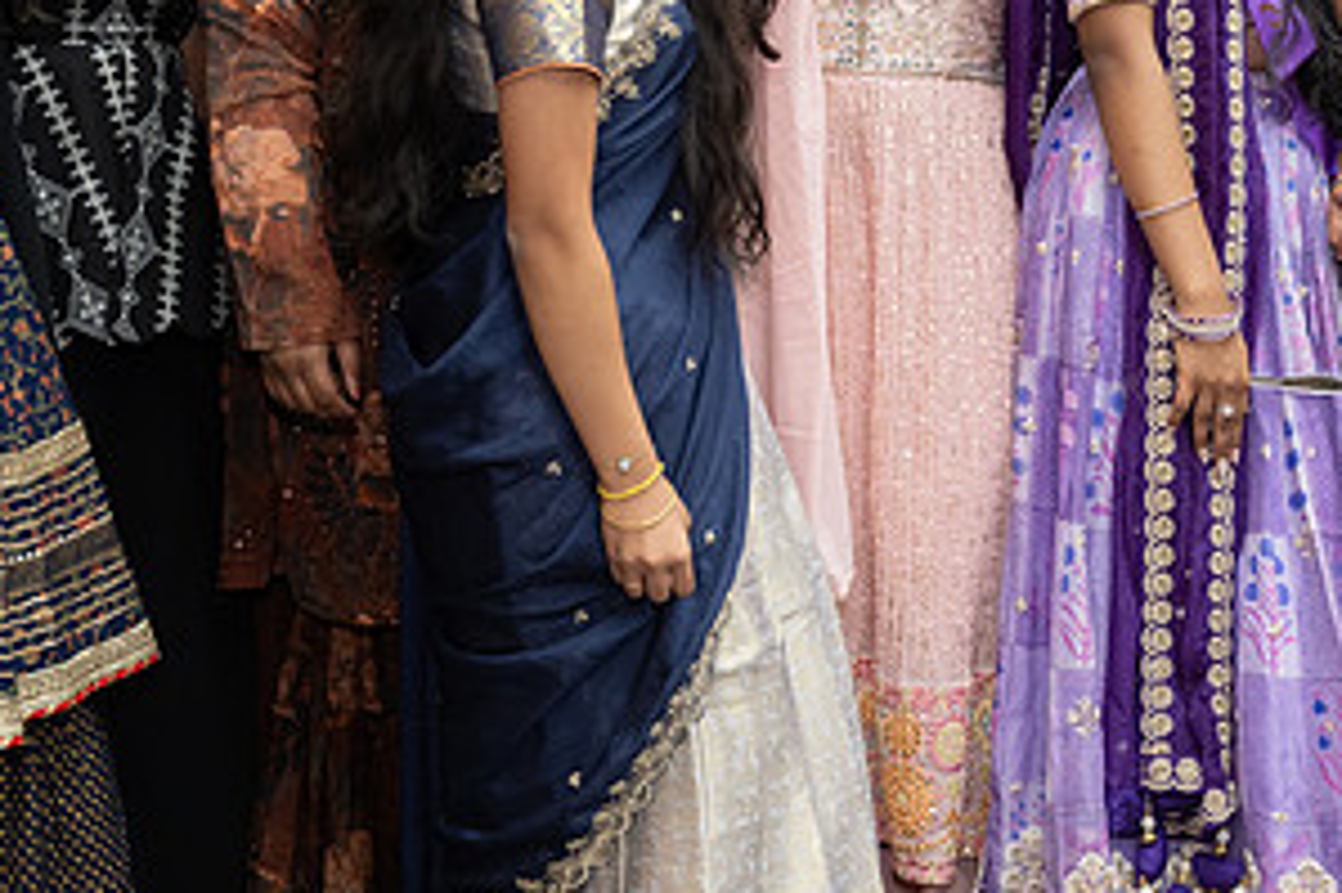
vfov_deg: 17.4
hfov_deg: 25.0
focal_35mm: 78
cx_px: 1279
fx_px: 2906
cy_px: 276
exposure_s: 1/160
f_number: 3.5
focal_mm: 40
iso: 800
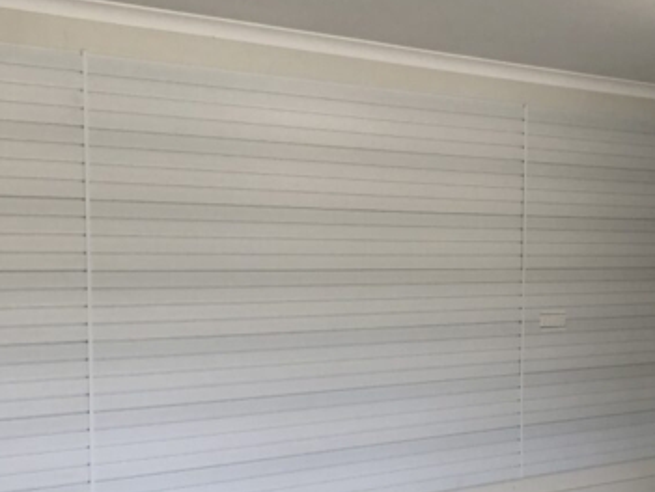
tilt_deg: -3.0
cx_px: 427
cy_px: 322
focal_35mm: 51
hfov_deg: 37.1
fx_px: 966
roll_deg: -0.4
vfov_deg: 28.4
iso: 32
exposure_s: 1/33
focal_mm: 4
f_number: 1.8
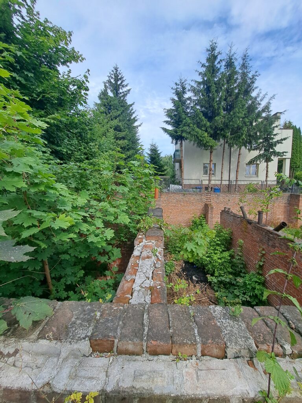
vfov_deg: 106.2
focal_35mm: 13
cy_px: 202
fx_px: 151
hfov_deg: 89.9
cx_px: 151
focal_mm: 1.74
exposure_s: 1/873
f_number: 2.2
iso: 50
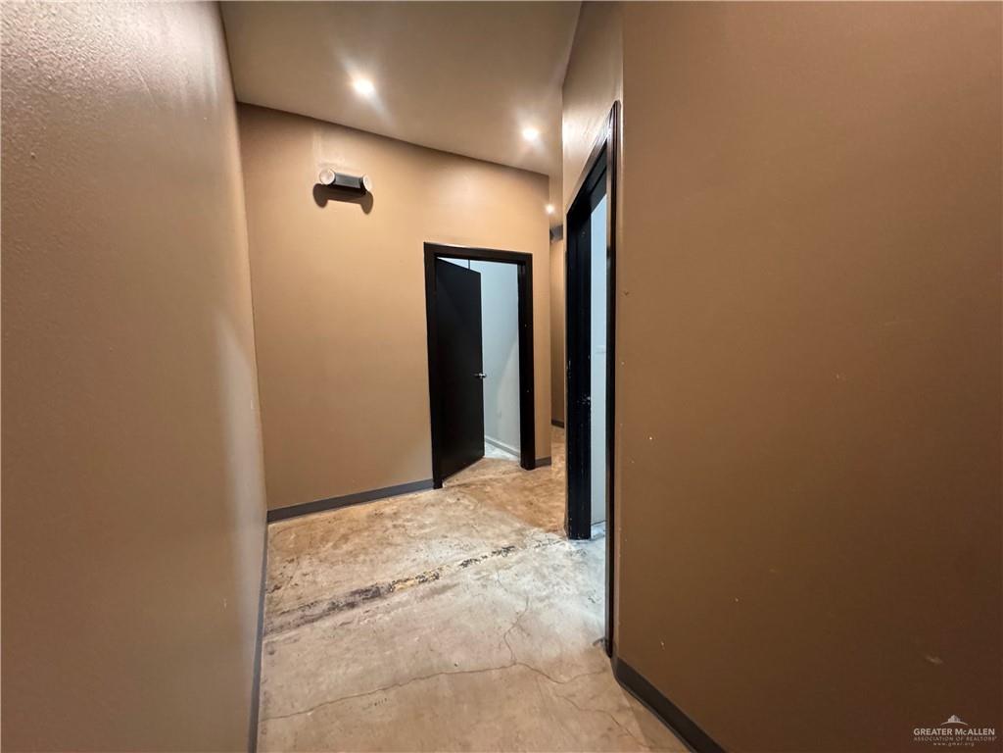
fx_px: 406
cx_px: 502
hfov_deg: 102.1
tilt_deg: -5.4
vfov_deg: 85.7
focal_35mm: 14
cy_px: 376
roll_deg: +0.5
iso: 1250
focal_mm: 2.22
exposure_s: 1/60
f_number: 2.2
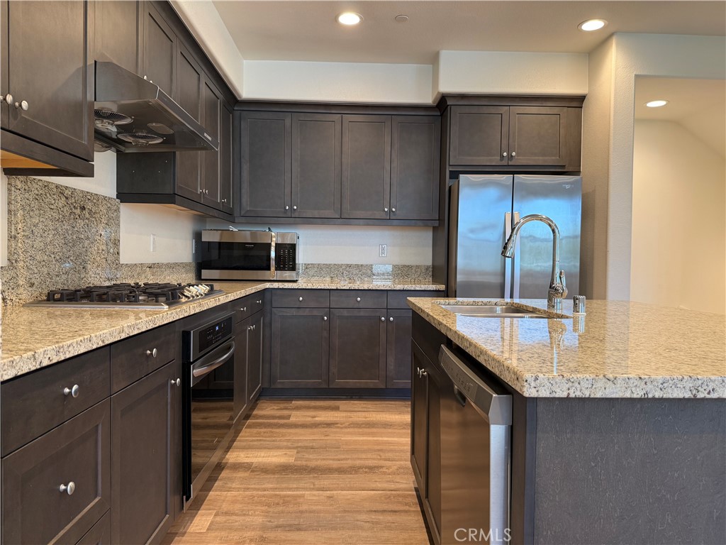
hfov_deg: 71.6
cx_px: 363
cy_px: 272
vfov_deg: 56.8
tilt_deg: -1.5
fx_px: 503
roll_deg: -1.2
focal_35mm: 24
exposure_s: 1/60
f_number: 1.78
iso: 160
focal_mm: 6.76
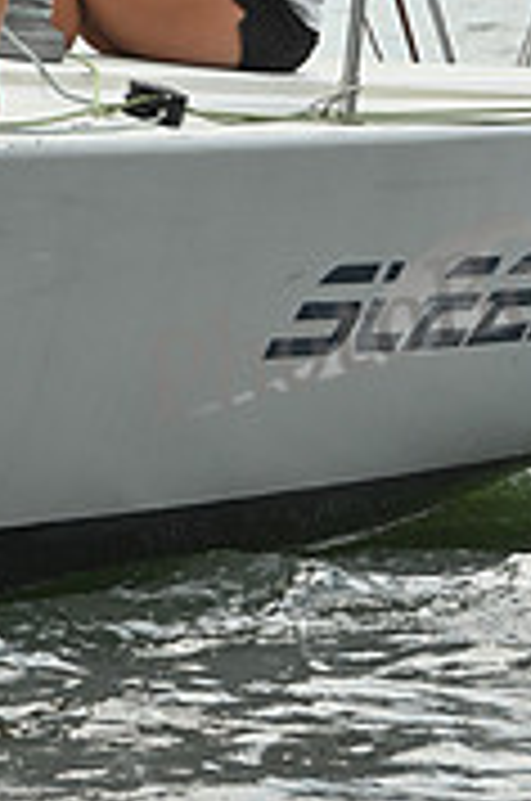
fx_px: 10883
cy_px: -320
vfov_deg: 4.2
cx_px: -88
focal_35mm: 490
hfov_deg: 2.8
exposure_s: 1/1250
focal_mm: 150
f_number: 8
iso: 320
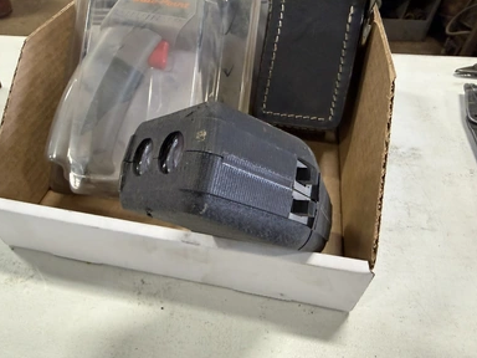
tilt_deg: -41.7
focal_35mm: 25
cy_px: 179
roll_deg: +2.4
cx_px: 232
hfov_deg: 69.4
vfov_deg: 54.9
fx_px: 344
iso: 320
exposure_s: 1/60
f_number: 2.2
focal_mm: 2.22
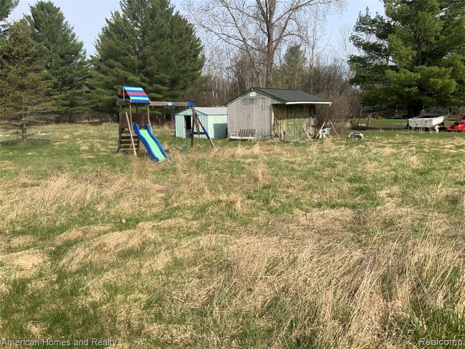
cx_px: 232
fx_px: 390
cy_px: 174
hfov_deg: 61.7
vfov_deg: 48.2
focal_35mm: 29
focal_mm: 3
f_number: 1.8
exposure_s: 1/1675
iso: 16
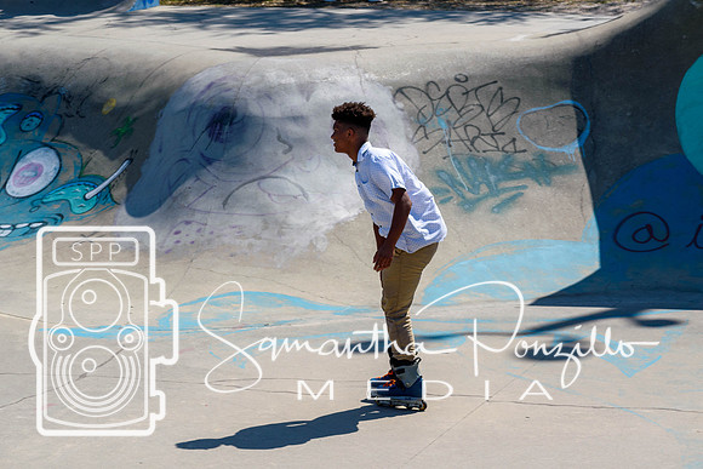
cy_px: 234
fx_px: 3223
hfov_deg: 12.4
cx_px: 352
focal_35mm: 165
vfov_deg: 8.3
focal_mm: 110
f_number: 8
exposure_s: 1/1000
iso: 200
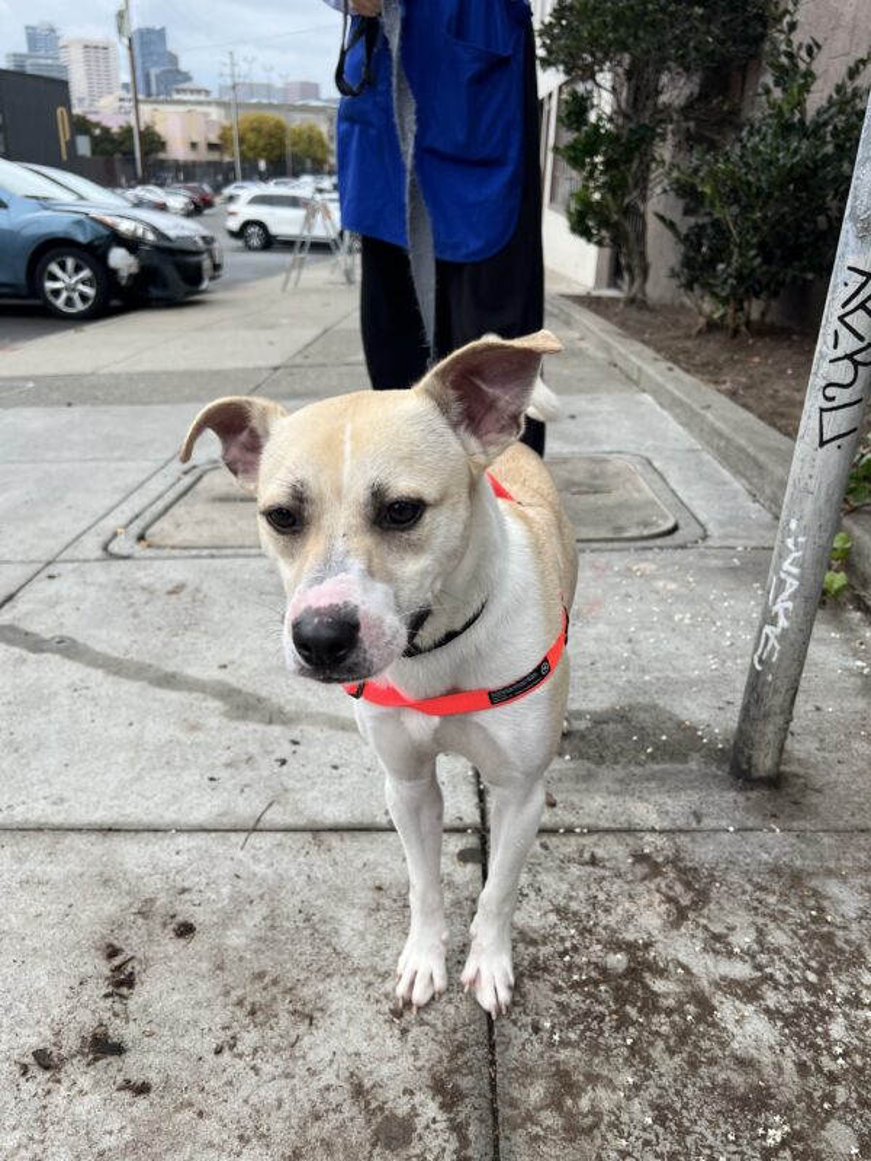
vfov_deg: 67.3
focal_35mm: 26
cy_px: 580
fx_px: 872
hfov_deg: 53.1
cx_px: 436
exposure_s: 1/1009
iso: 50
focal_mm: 5.7
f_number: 1.5
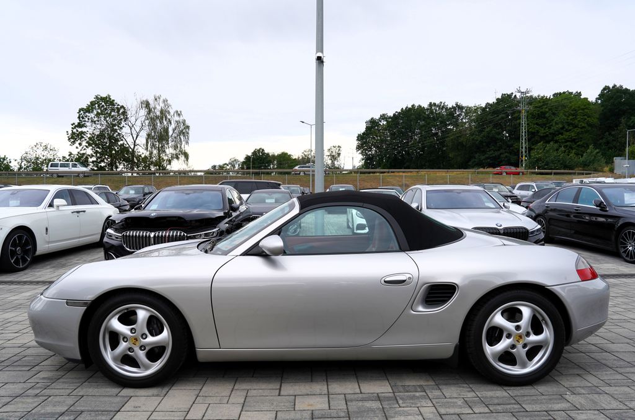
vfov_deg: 52.9
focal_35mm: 24
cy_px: 210
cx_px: 318
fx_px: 422
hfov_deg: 73.9
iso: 100
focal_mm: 24
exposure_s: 1/160
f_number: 6.3
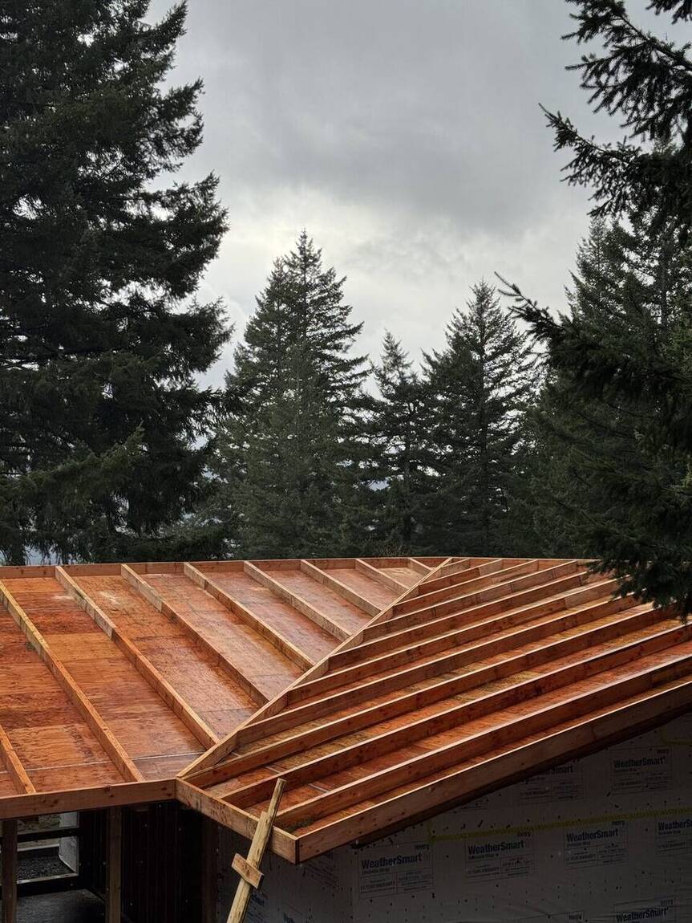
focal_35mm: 48
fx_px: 1279
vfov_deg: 39.6
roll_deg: +0.3
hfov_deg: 30.3
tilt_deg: +3.6
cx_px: 346
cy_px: 462
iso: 64
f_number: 1.78
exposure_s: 1/1339
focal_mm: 6.76
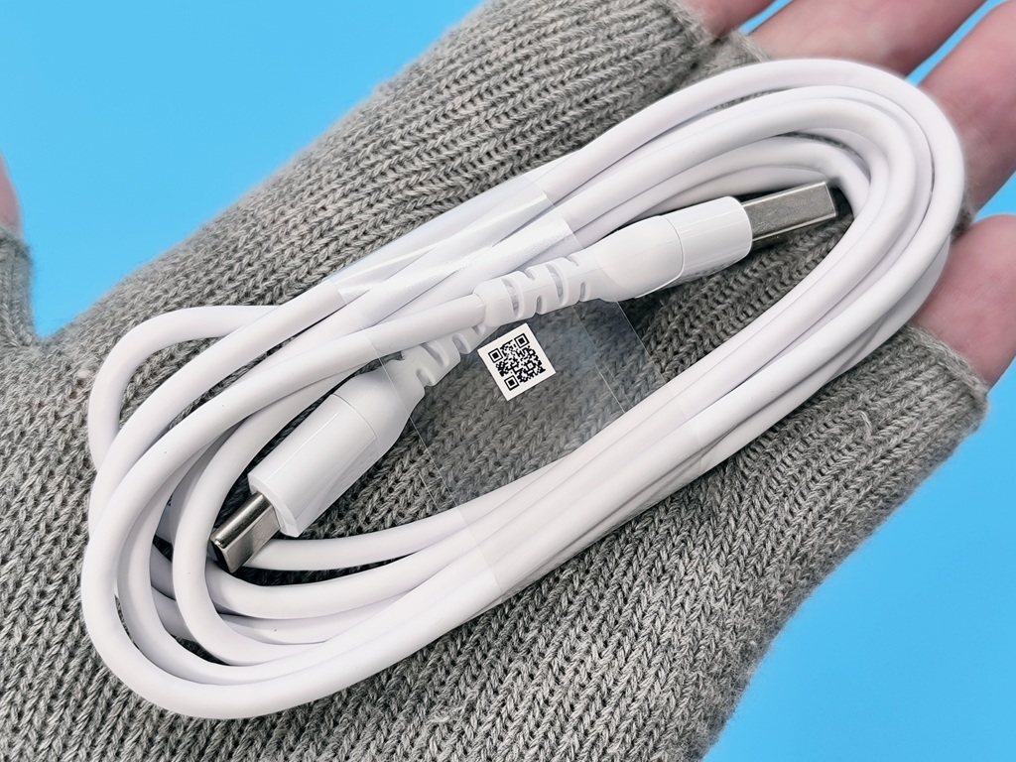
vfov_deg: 25.2
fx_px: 1702
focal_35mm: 58
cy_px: 381
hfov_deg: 33.2
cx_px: 508
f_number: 1.65
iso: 400
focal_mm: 6.14
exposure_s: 1/100
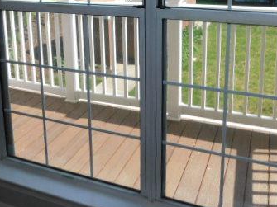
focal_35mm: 44
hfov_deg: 42.9
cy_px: 12
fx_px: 352
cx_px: 120
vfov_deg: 31.0
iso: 125
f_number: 3
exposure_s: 1/640
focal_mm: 4
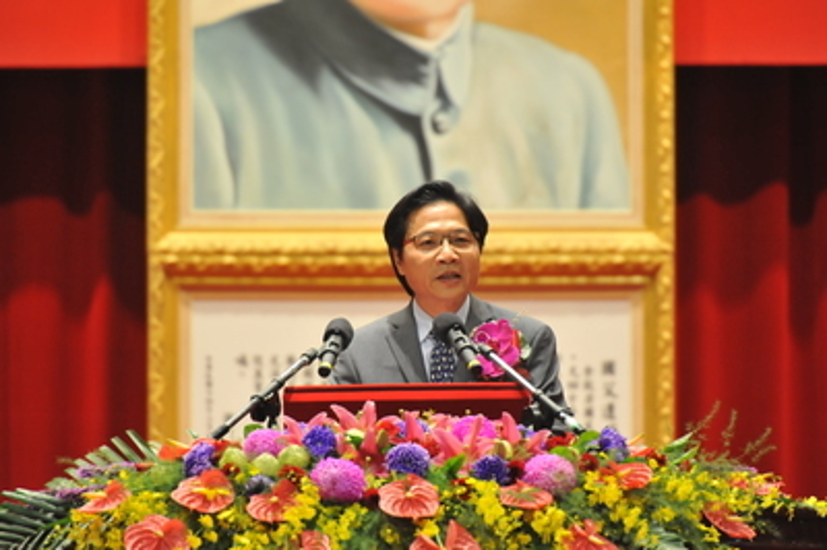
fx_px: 9181
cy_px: 275
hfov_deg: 5.2
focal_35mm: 400
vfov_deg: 3.4
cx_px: 414
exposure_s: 1/80
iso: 2500
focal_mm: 400
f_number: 5.6
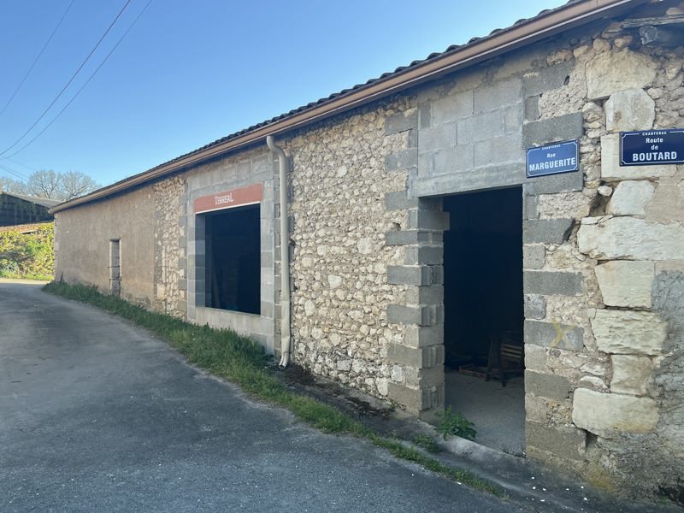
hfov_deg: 67.3
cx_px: 342
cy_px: 256
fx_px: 514
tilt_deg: +0.9
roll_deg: +0.3
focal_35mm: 26
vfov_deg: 53.1
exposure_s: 1/561
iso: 50
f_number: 1.6
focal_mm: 5.1
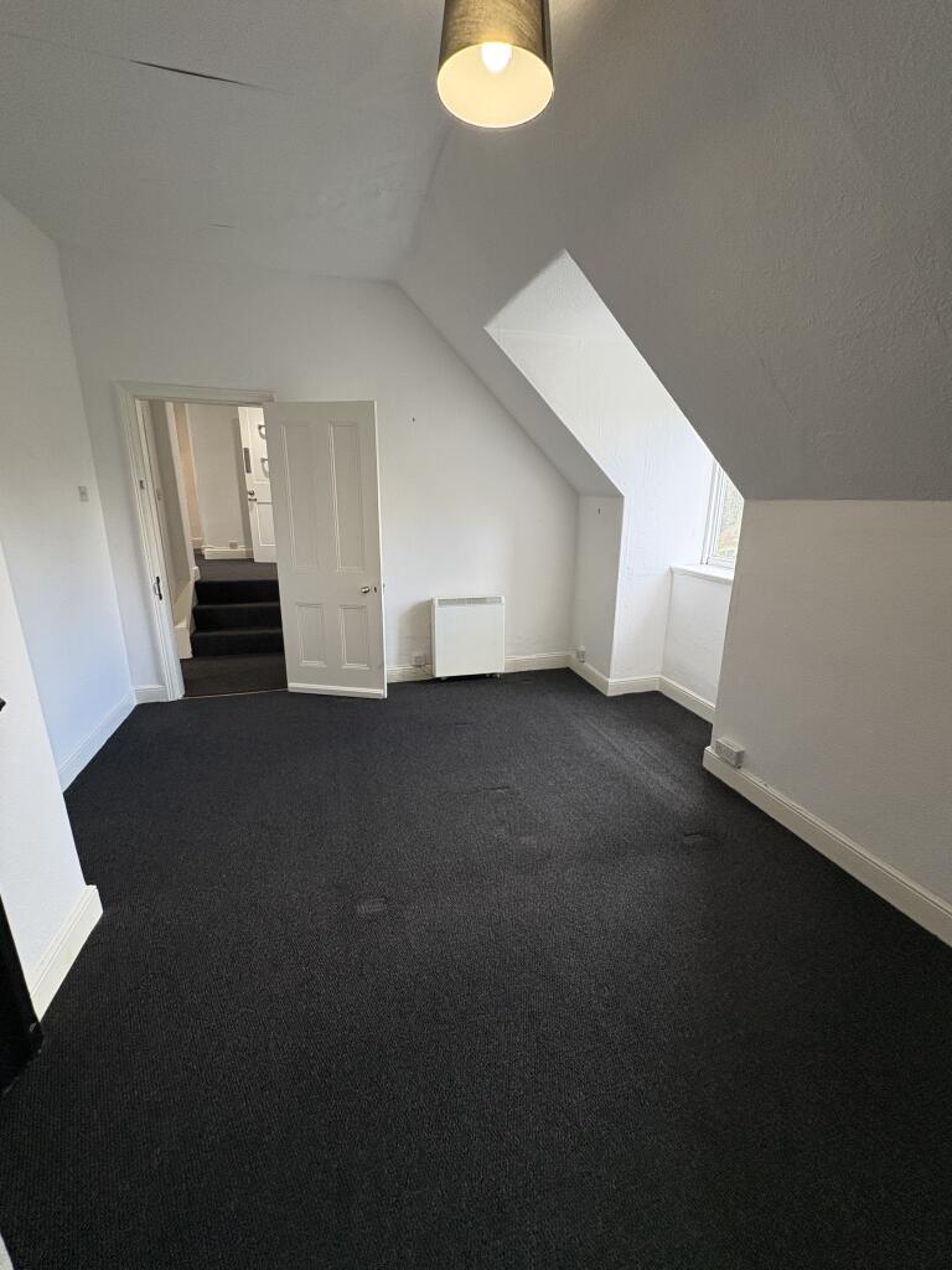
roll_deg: -1.0
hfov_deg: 85.7
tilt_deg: -15.5
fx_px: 513
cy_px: 635
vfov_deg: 102.1
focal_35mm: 14
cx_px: 476
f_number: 2.2
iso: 200
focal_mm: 2.22
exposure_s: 1/100
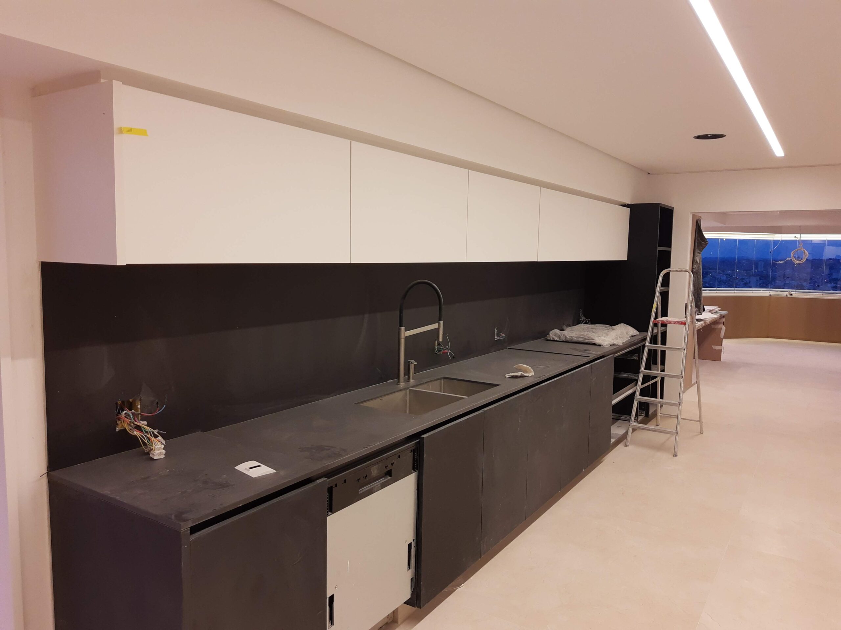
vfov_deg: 53.1
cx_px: 420
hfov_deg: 67.3
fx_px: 632
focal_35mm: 26
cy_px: 315
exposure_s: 1/100
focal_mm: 4.75
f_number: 1.7
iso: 60
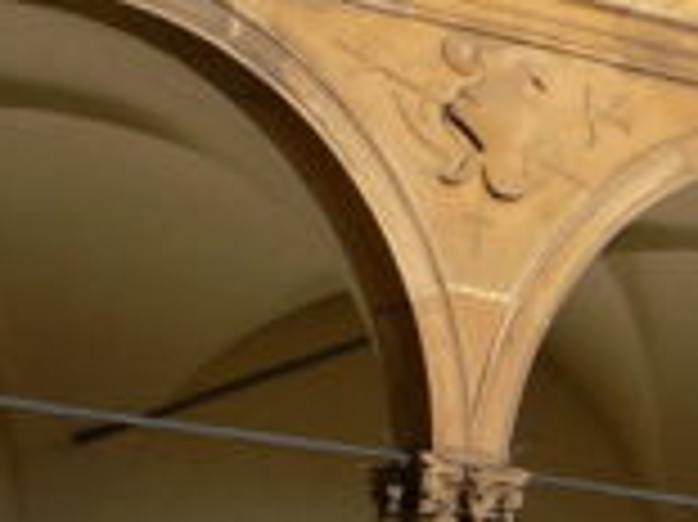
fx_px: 3586
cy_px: 392
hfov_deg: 9.7
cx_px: 1711
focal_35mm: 178
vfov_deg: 8.3
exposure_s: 1/400
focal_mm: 6
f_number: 4.6
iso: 80
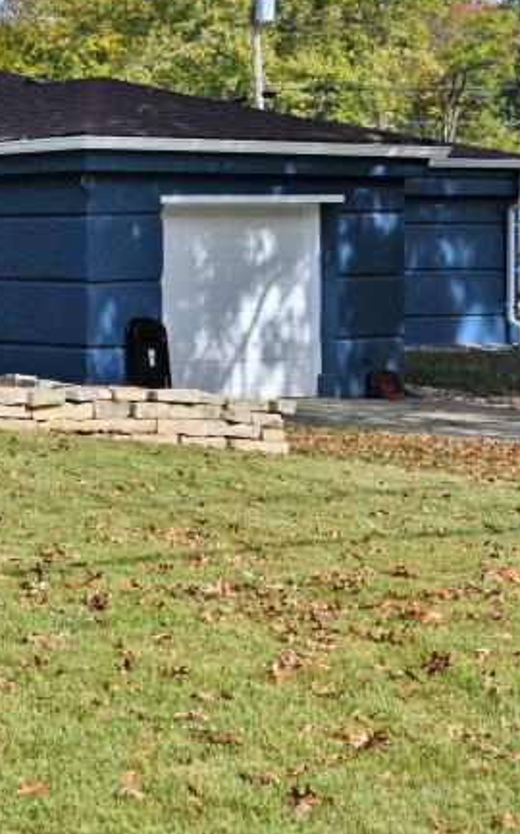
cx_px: -663
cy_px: 258
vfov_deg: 19.6
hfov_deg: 10.8
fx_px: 2408
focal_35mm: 106
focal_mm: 30
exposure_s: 1/400
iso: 100
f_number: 7.1
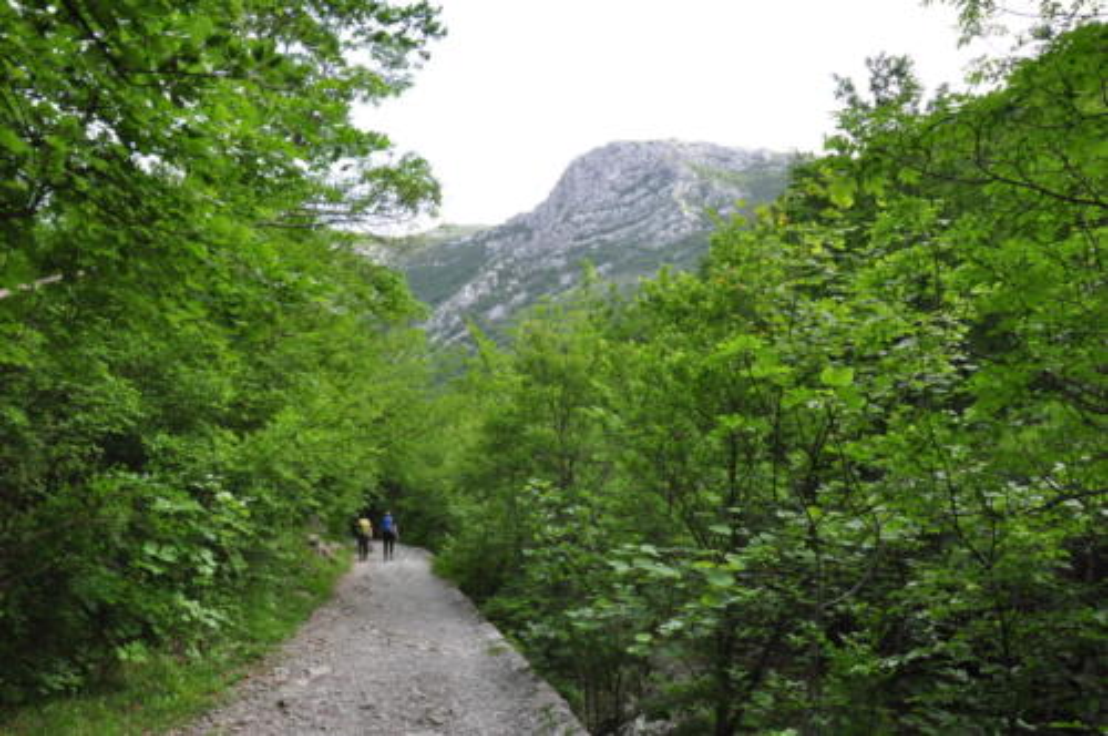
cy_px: 368
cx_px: 554
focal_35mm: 27
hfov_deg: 67.4
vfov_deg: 47.8
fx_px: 830
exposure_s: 1/250
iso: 1000
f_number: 8
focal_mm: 18
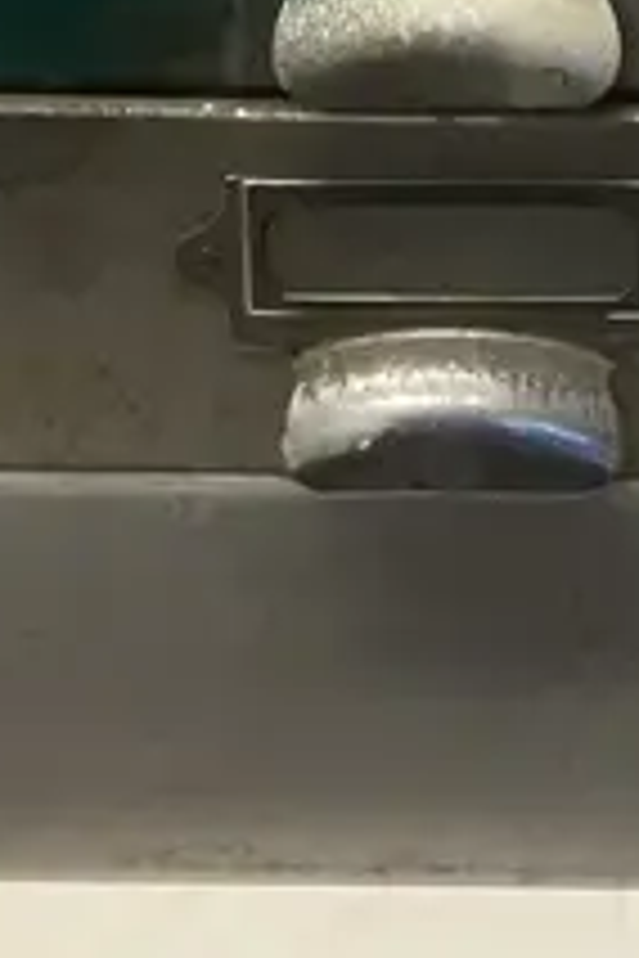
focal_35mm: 140
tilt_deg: -17.1
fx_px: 3727
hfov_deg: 9.8
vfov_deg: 12.2
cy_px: -1192
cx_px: 490
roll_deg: -0.6
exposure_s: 1/50
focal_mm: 3.99
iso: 100
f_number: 1.8
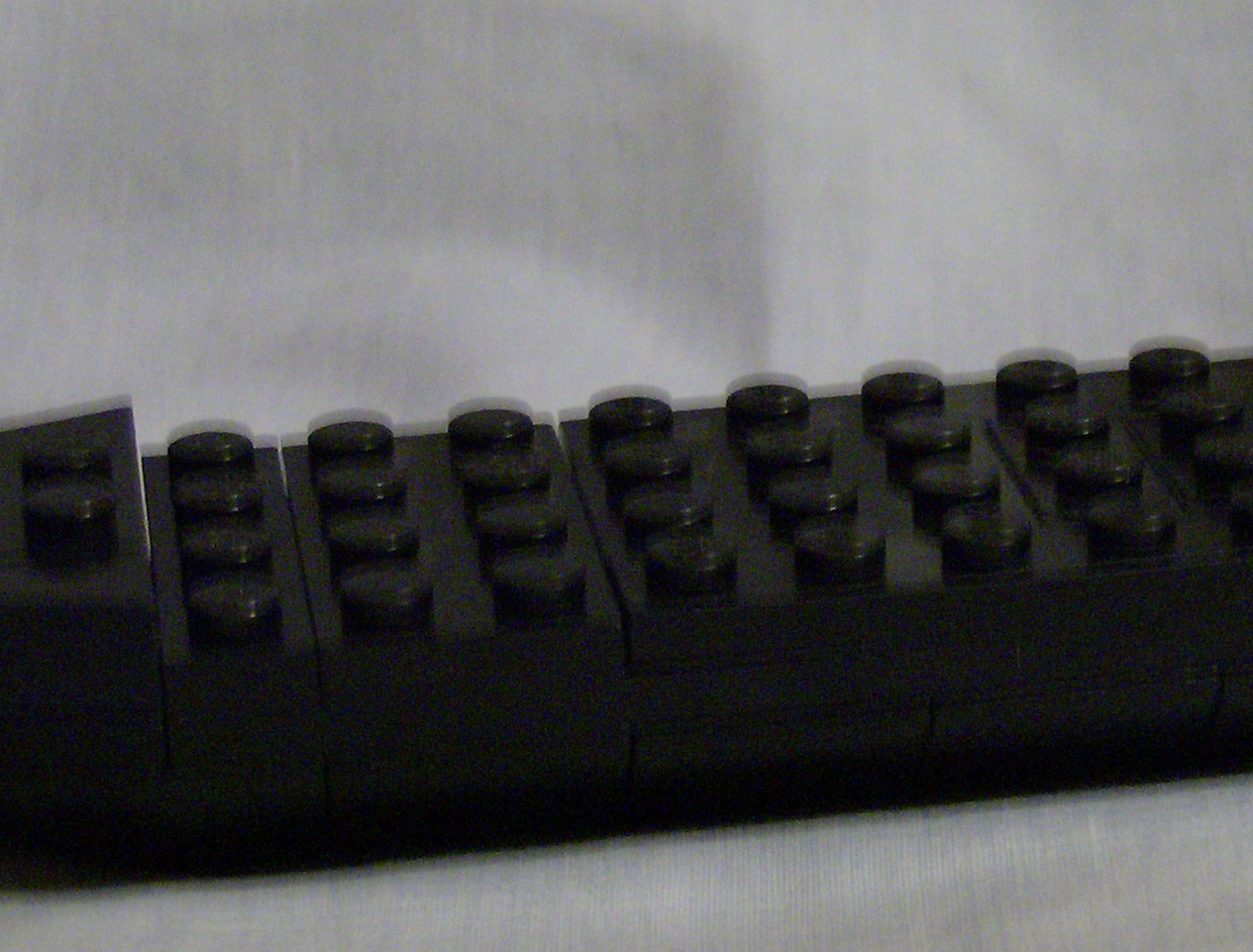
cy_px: 487
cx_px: 1063
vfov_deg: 12.0
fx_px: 4509
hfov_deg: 15.7
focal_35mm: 124
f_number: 3.4
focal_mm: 9.3
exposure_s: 1/8.15
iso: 200
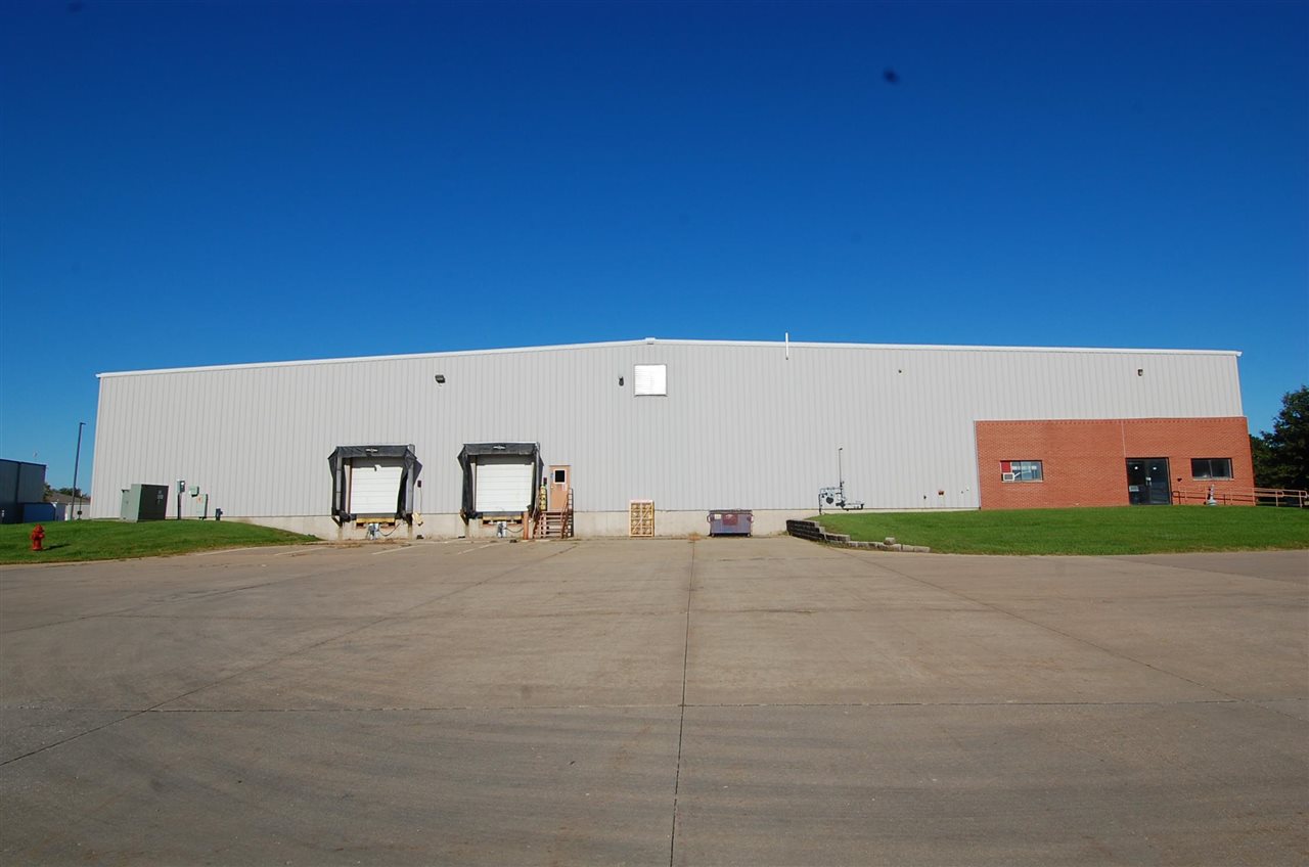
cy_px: 434
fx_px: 1306
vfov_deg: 36.7
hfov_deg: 53.2
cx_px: 654
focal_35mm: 36
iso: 200
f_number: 11
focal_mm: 24
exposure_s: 1/500
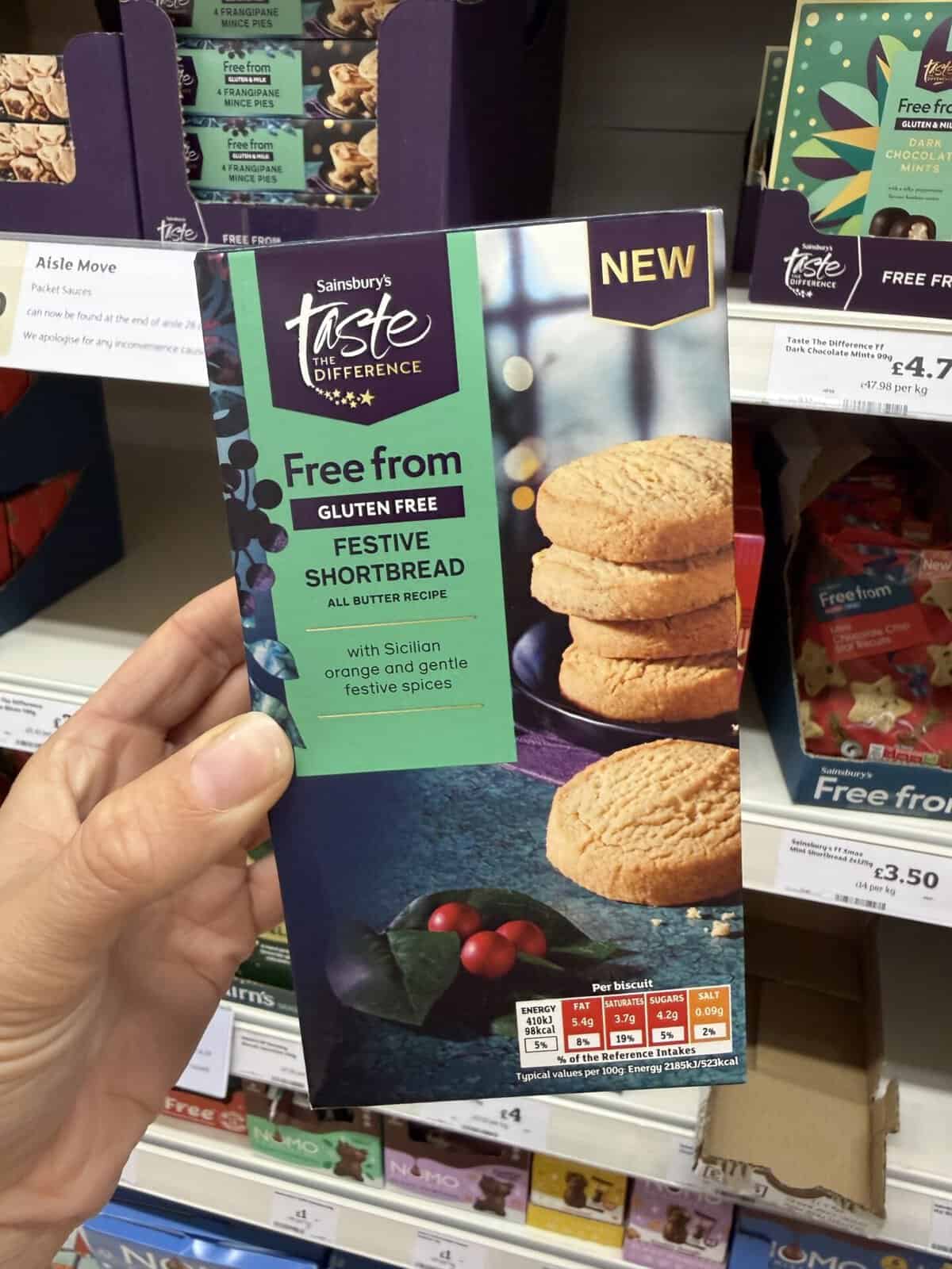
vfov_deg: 71.6
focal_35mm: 24
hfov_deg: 56.8
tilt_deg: -25.1
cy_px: 634
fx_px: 880
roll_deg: -2.7
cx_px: 476
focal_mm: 2.22
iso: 320
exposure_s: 1/100
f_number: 2.2
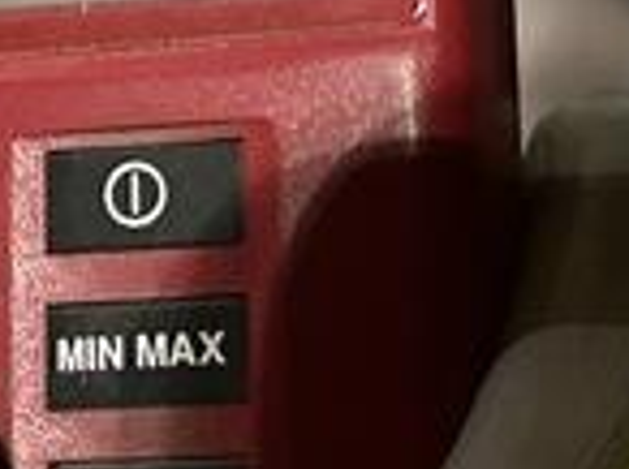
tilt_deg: -5.3
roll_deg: -43.2
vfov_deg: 12.8
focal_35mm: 114
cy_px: 26
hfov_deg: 17.3
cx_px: 332
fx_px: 2068
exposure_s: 1/30
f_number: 1.5
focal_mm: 5.7
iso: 640
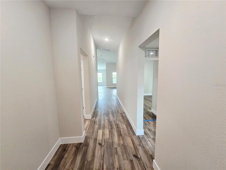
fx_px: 85
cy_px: 85
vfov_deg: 89.9
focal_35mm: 13
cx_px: 113
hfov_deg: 106.2
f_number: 2.2
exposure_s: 1/60.2
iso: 200
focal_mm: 2.2
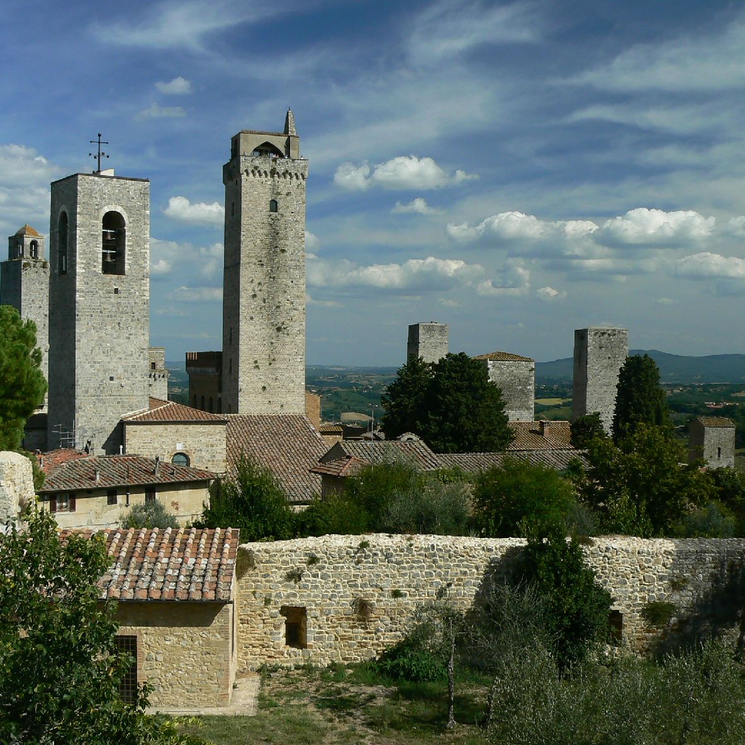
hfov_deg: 39.0
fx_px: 1047
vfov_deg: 39.2
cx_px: 303
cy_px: 377
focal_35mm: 43
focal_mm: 6
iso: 80
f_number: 5.6
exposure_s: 1/400
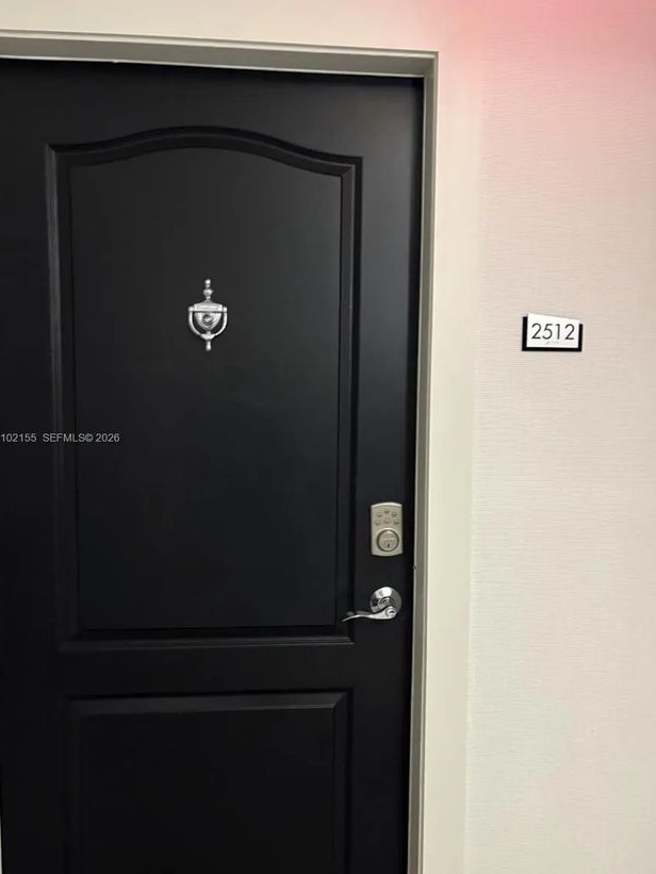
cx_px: 321
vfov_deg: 65.3
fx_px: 682
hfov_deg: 51.4
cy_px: 439
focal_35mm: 27
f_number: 1.6
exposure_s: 1/30
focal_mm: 5.96
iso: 800
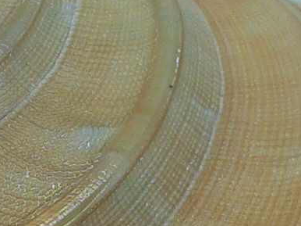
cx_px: 80
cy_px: 274
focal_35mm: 183
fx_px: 1590
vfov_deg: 8.0
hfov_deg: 10.8
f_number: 2.8
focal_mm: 4.6
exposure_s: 1/60
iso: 100
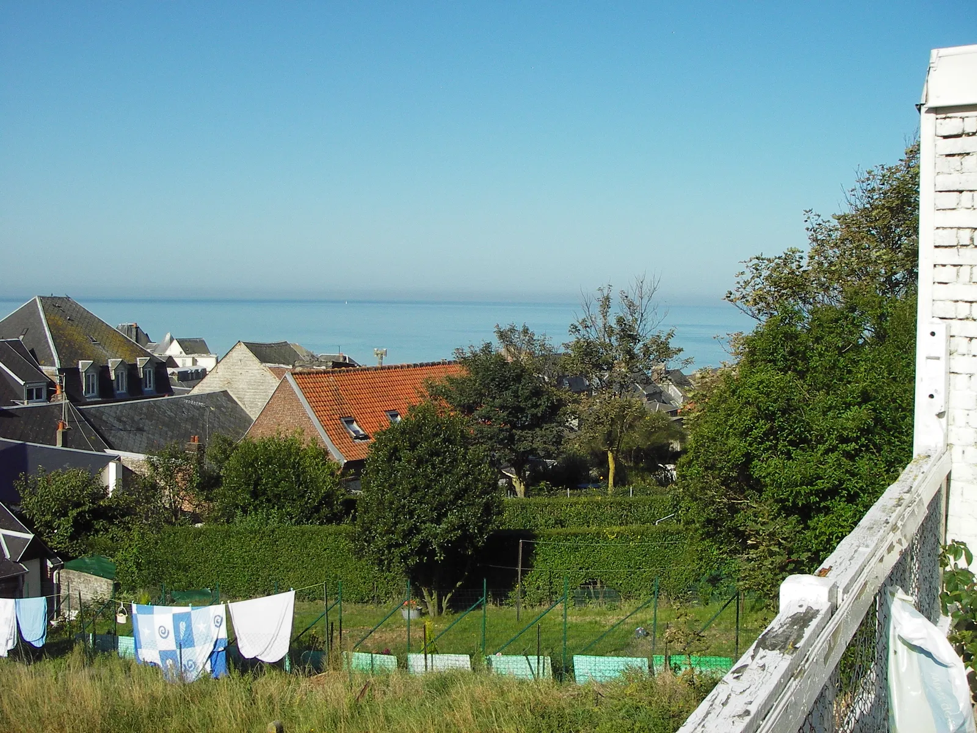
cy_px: 366
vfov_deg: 37.7
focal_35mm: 38
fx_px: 1073
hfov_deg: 49.0
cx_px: 488
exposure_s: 1/200
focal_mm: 6.3
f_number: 6.6
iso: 50
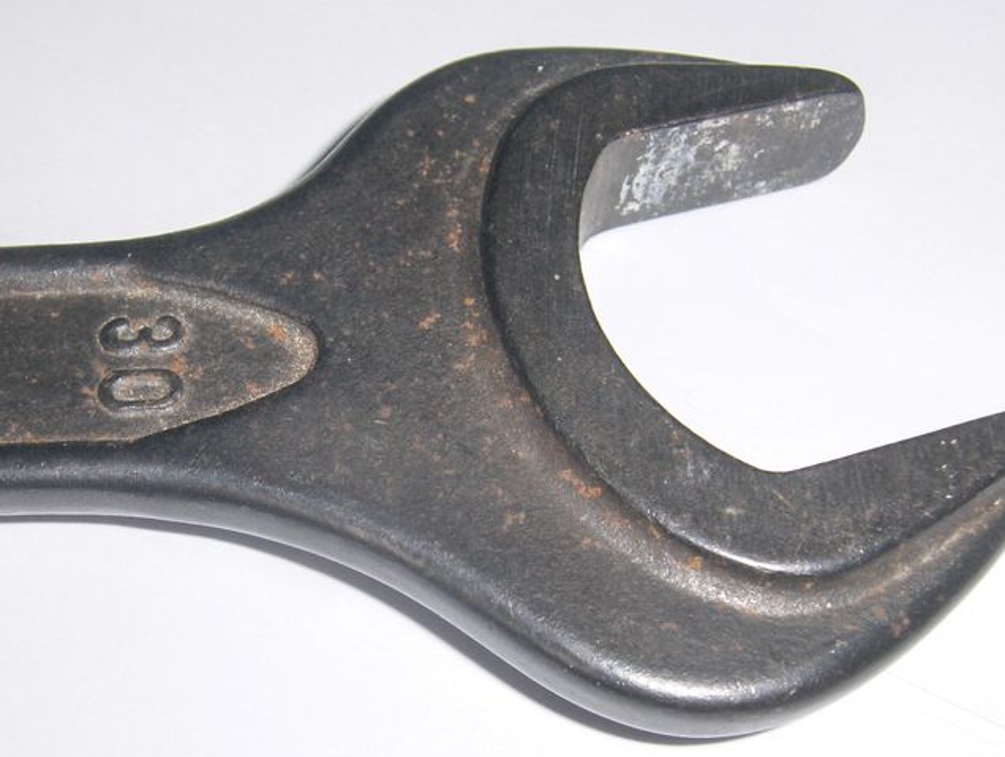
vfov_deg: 26.6
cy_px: 463
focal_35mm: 55
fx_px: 1599
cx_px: 310
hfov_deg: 34.5
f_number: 5.5
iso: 100
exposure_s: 1/60
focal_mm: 7.5
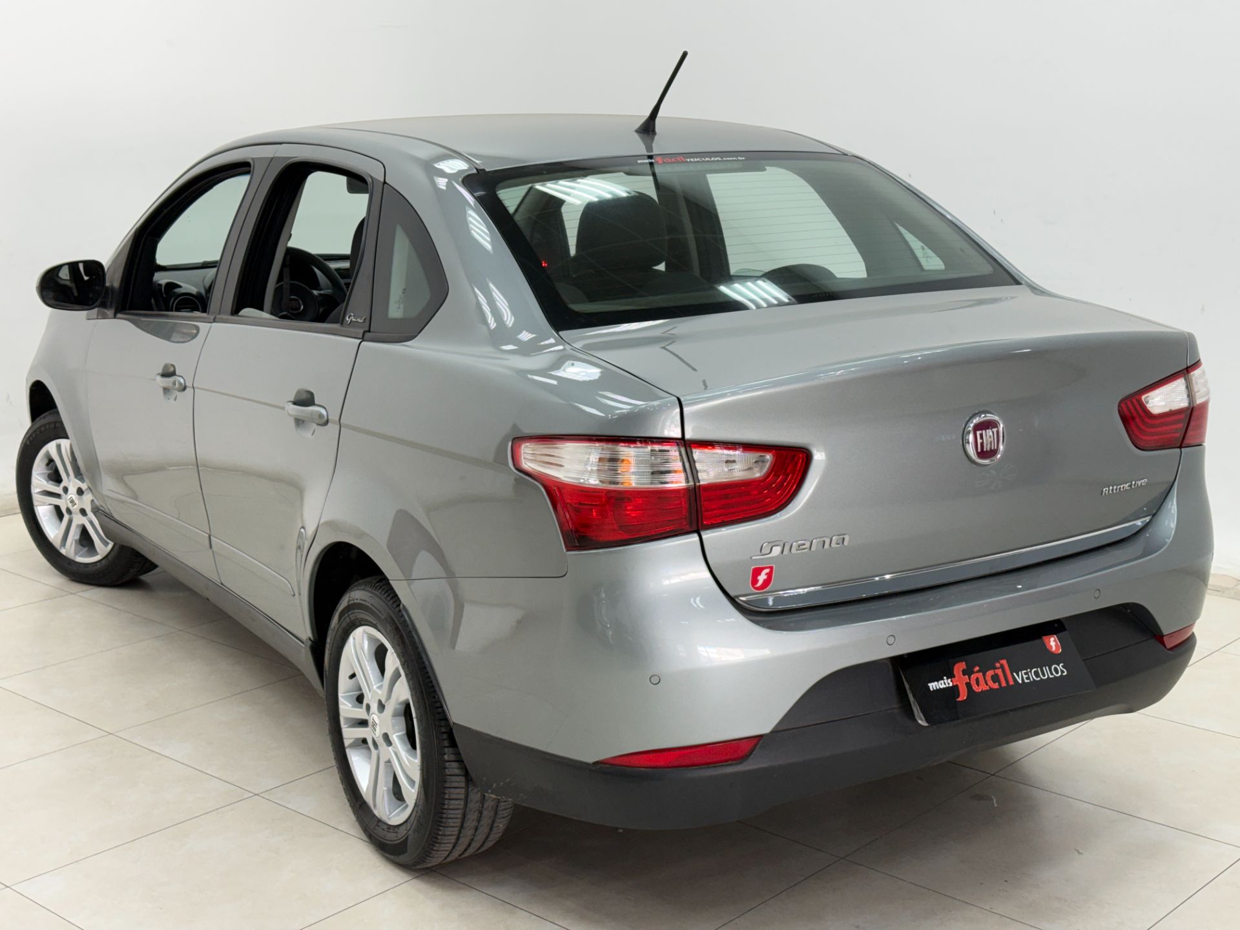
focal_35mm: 48
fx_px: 1719
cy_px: 465
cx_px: 620
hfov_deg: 39.7
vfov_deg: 30.3
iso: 50
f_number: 1.78
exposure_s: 1/60
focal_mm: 6.76
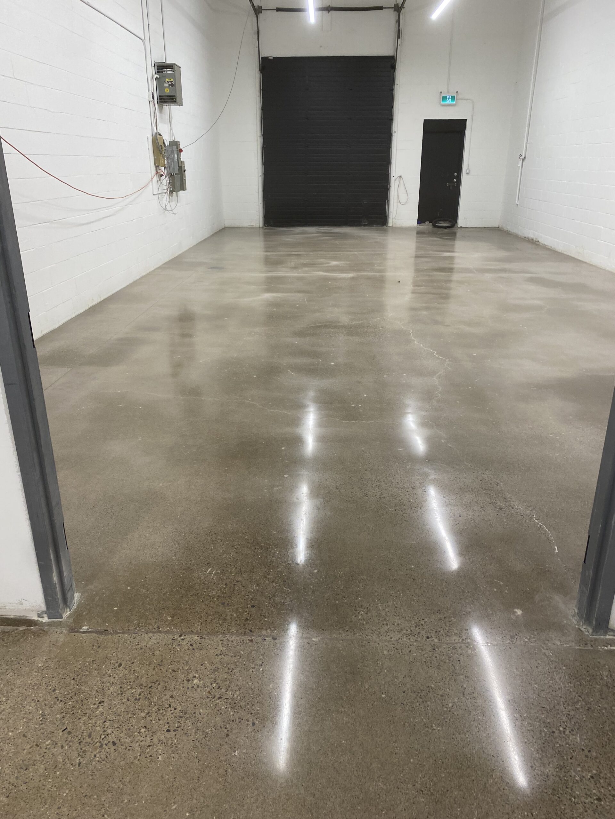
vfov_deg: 67.3
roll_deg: +0.9
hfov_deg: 53.1
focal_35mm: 26
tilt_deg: -22.8
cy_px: 410
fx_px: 616
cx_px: 308
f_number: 1.8
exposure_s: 1/120
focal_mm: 4.25
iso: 100
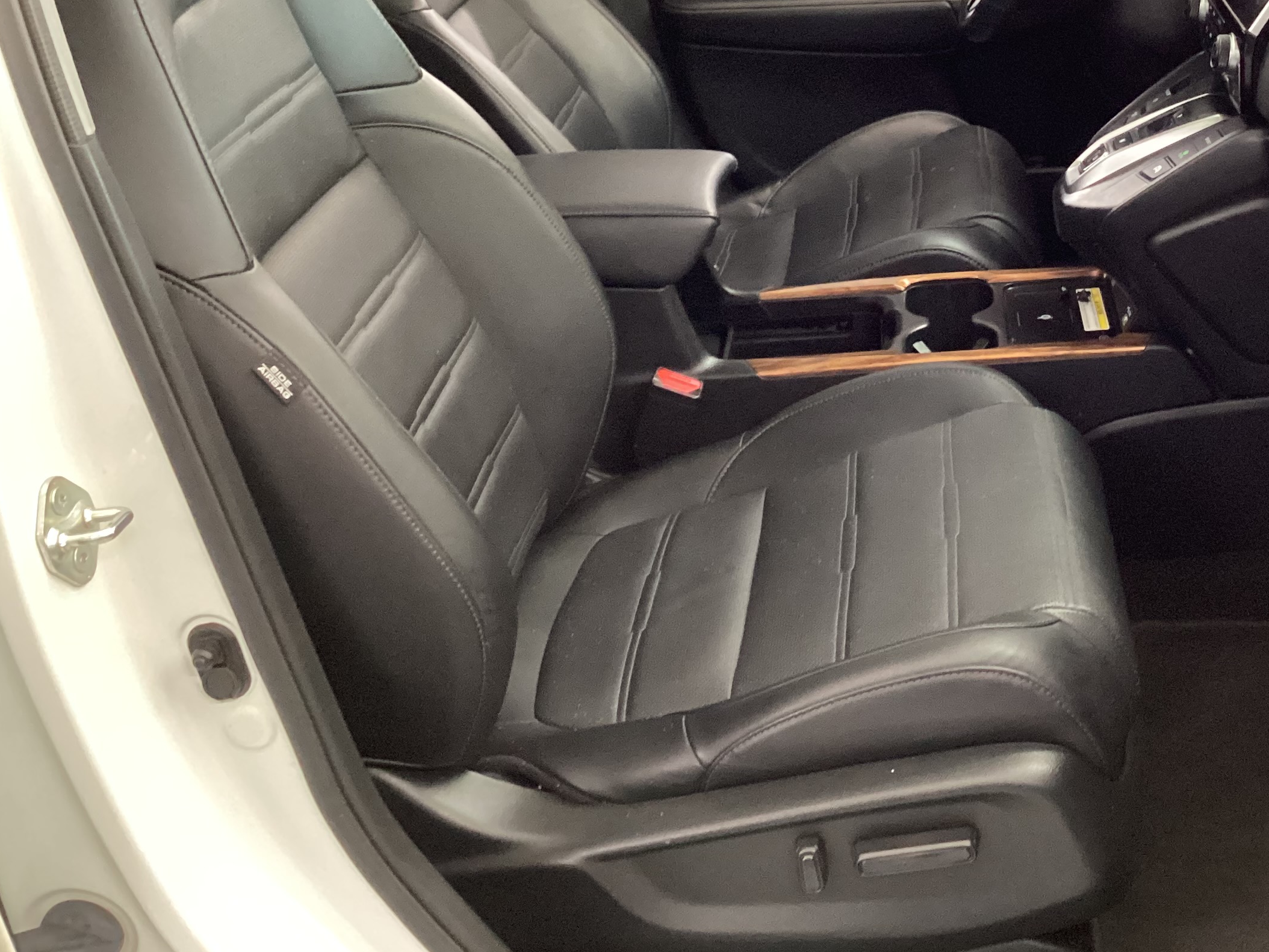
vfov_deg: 29.8
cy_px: 235
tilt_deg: -23.2
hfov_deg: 38.8
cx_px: 931
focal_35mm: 48
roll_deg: +4.4
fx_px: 1760
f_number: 2.4
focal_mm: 3.3
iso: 500
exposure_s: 1/30
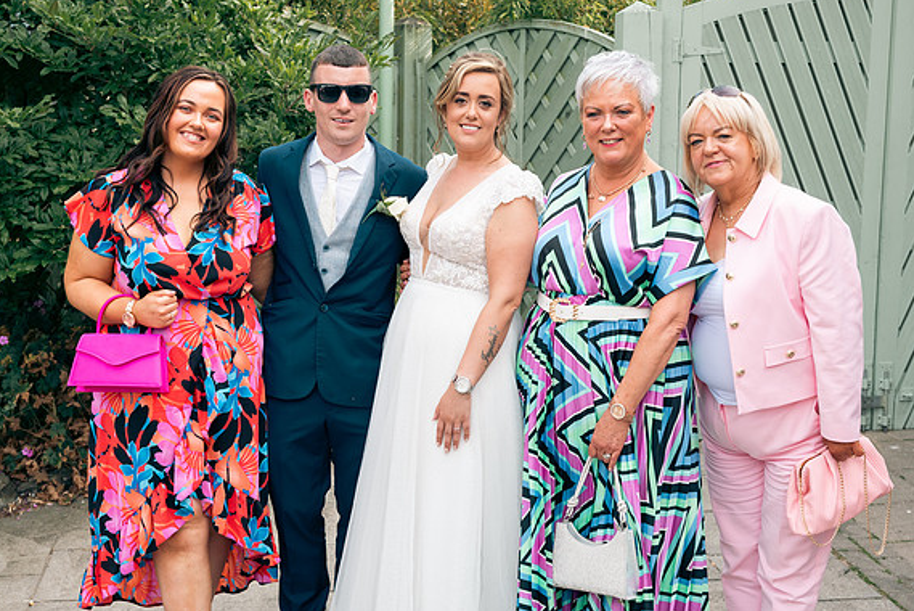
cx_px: 456
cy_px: 301
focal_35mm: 53
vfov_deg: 25.5
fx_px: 1346
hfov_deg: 37.5
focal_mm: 52
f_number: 6.3
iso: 160
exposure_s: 1/160
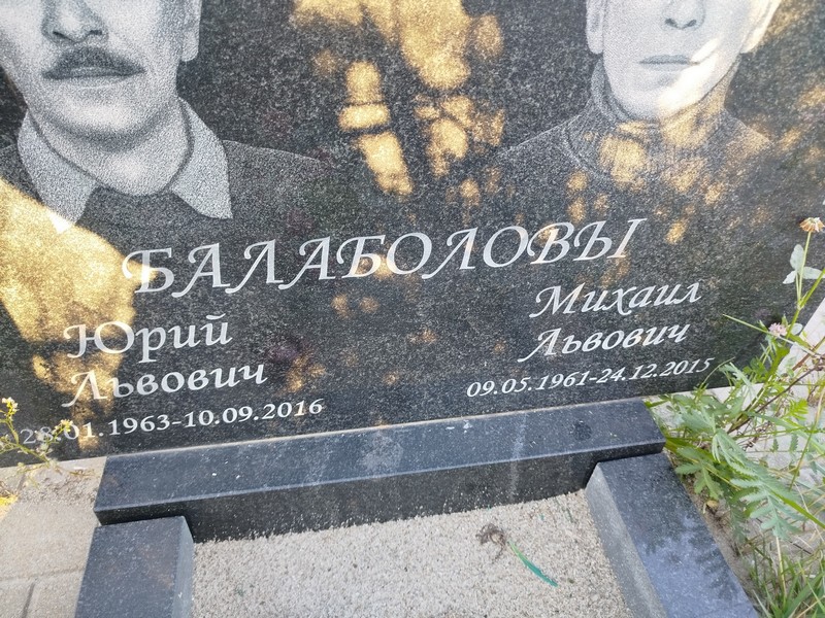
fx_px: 572
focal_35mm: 24
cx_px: 412
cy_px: 309
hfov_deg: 71.6
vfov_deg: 56.8
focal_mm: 5.31
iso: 80
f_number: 1.7
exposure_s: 1/50
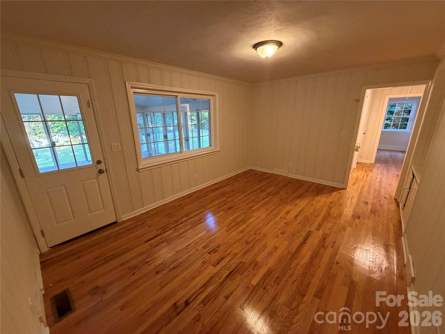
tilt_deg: -17.0
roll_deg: +0.4
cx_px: 222
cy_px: 167
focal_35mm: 14
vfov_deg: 85.7
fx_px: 180
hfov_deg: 102.1
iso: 500
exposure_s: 1/60
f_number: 2.2
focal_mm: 2.22
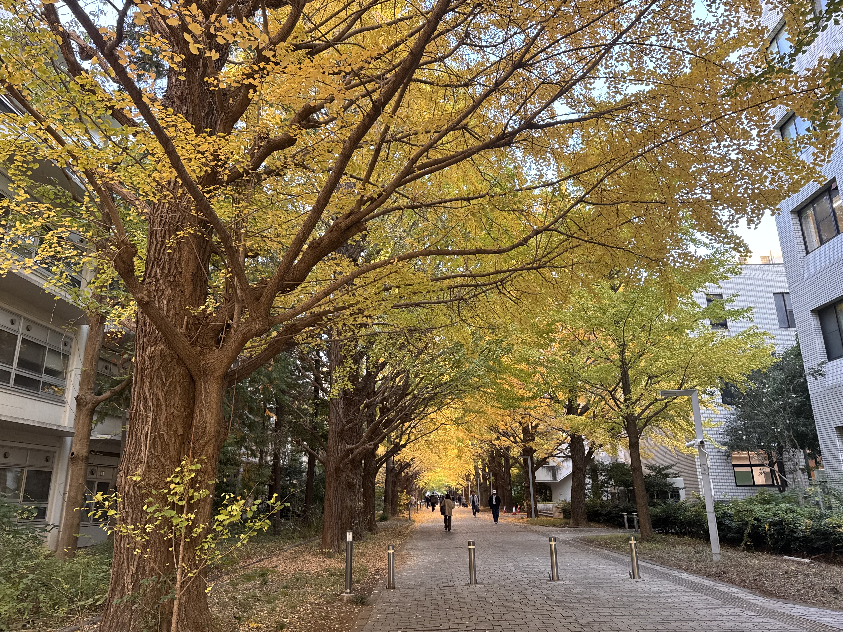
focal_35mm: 24
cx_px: 422
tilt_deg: +16.5
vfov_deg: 56.8
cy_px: 316
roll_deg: +0.7
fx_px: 584
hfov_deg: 71.6
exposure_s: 1/121
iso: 160
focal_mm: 6.76
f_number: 1.78
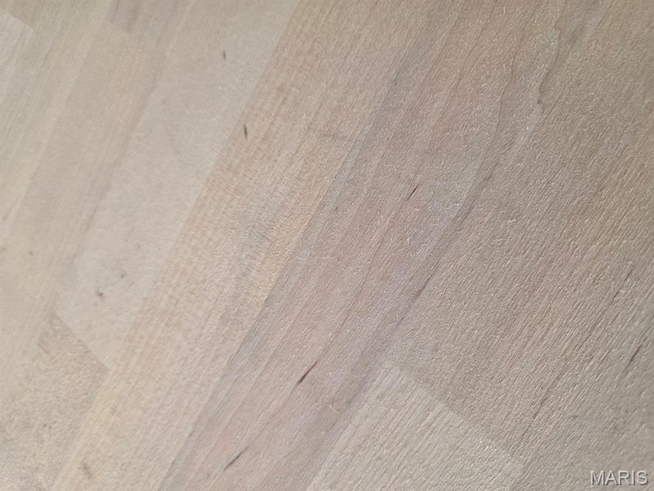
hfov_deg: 73.9
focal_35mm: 23
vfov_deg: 58.9
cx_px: 327
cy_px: 246
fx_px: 435
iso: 200
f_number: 1.8
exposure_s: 1/120
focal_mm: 5.4
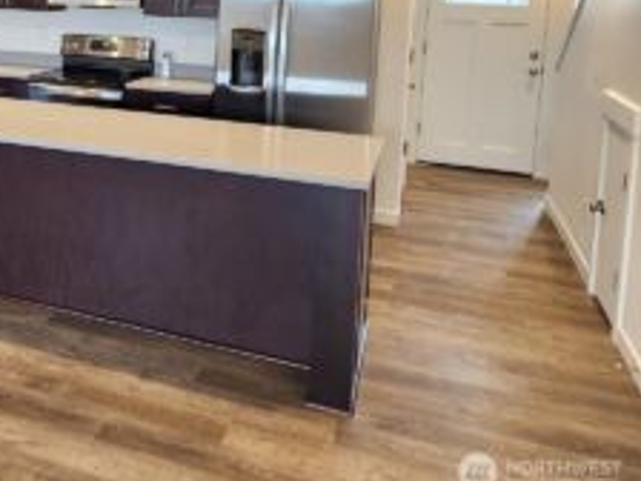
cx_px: 72
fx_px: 759
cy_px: 72
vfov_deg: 33.7
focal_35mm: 41
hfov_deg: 42.3
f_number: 1.8
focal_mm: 5.4
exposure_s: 1/120
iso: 320
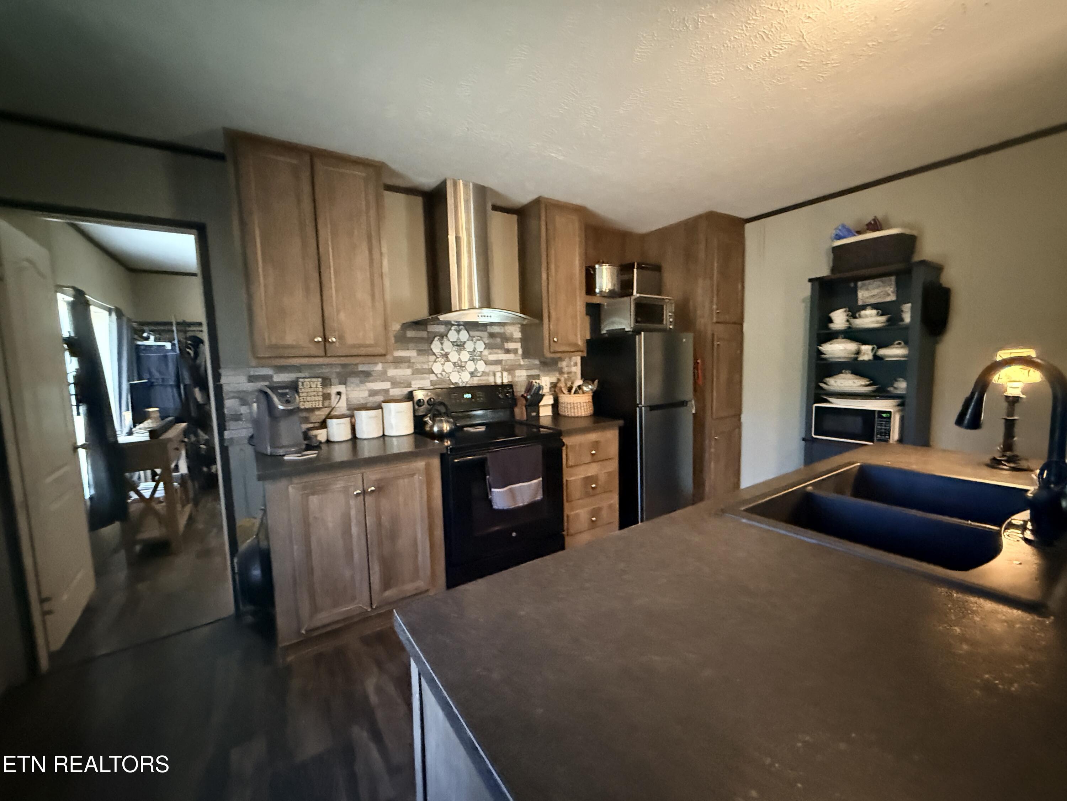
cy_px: 400
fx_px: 432
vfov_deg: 85.7
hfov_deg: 102.1
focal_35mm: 14
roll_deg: +2.0
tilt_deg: -5.3
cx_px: 534
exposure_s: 1/30
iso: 1600
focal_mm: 2.22
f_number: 2.2
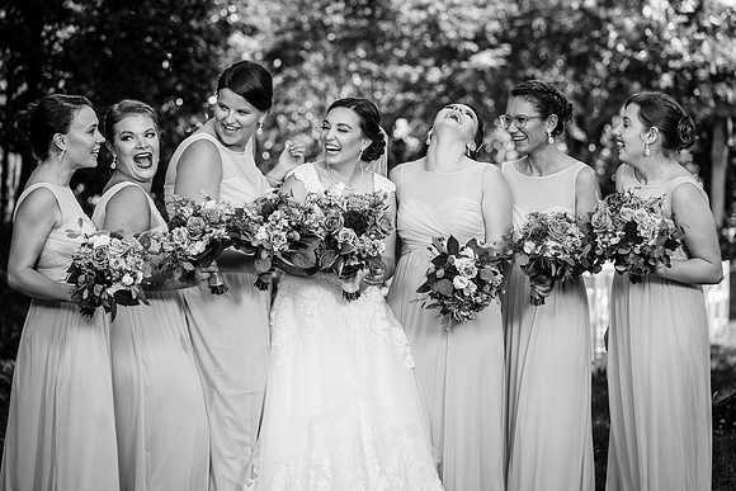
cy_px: 240
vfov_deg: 10.0
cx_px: 376
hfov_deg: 15.0
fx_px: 2803
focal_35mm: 137
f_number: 4
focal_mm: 132
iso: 100
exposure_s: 1/200
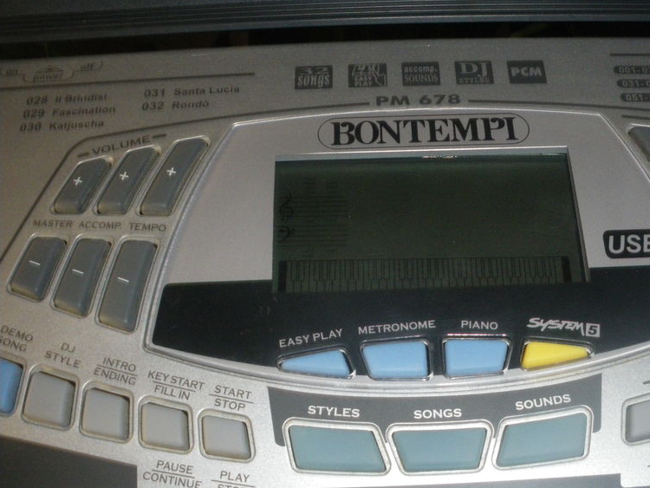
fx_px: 902
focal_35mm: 48
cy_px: 251
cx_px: 432
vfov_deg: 30.3
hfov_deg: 39.2
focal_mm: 6.3
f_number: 5.4
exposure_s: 1/50
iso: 400
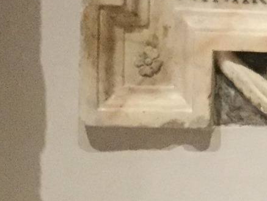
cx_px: 497
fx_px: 1250
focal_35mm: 162
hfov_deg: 11.3
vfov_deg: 9.1
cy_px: 46
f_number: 2.4
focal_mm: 3.3
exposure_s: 1/17
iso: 320
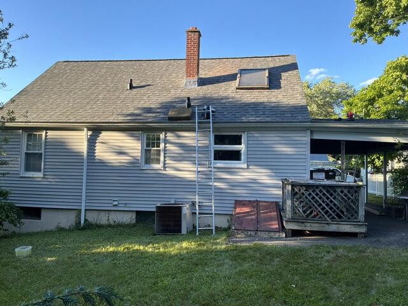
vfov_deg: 49.7
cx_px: 204
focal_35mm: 28
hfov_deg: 63.4
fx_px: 330
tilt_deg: +2.0
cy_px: 153
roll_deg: -1.5
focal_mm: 3
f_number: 1.8
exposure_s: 1/260
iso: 25
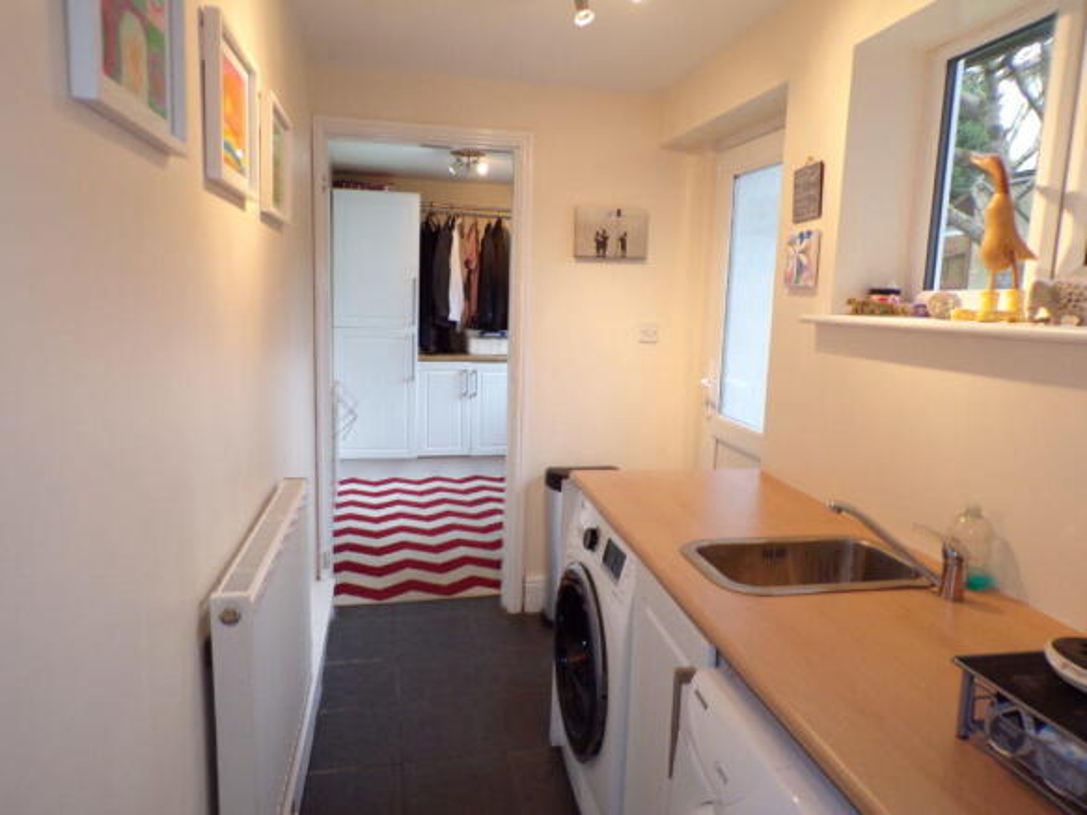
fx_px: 753
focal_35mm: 24
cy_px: 408
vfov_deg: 56.8
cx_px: 544
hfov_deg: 71.6
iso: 192
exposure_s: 1/34
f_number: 3
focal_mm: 4.3
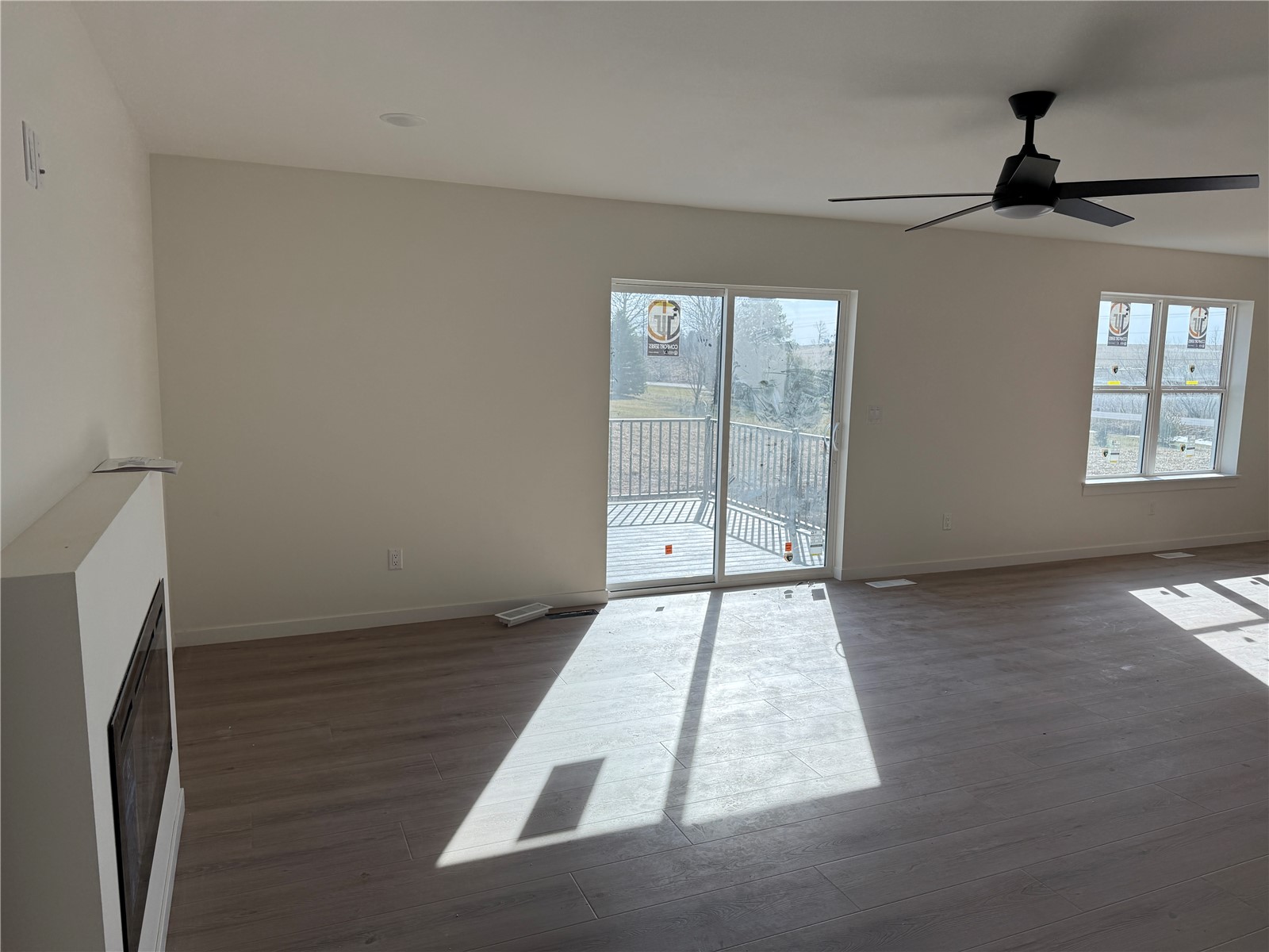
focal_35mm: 24
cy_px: 476
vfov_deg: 56.8
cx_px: 634
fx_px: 880
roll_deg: -1.8
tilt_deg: -7.6
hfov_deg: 71.6
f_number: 1.78
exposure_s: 1/2000
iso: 80
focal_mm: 6.76
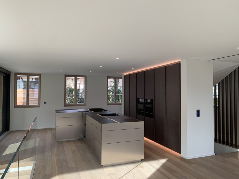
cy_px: 90
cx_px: 120
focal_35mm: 26
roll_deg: +0.3
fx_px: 180
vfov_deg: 53.1
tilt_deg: +2.0
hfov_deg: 67.3
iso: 40
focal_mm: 4.25
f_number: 1.8
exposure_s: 1/121
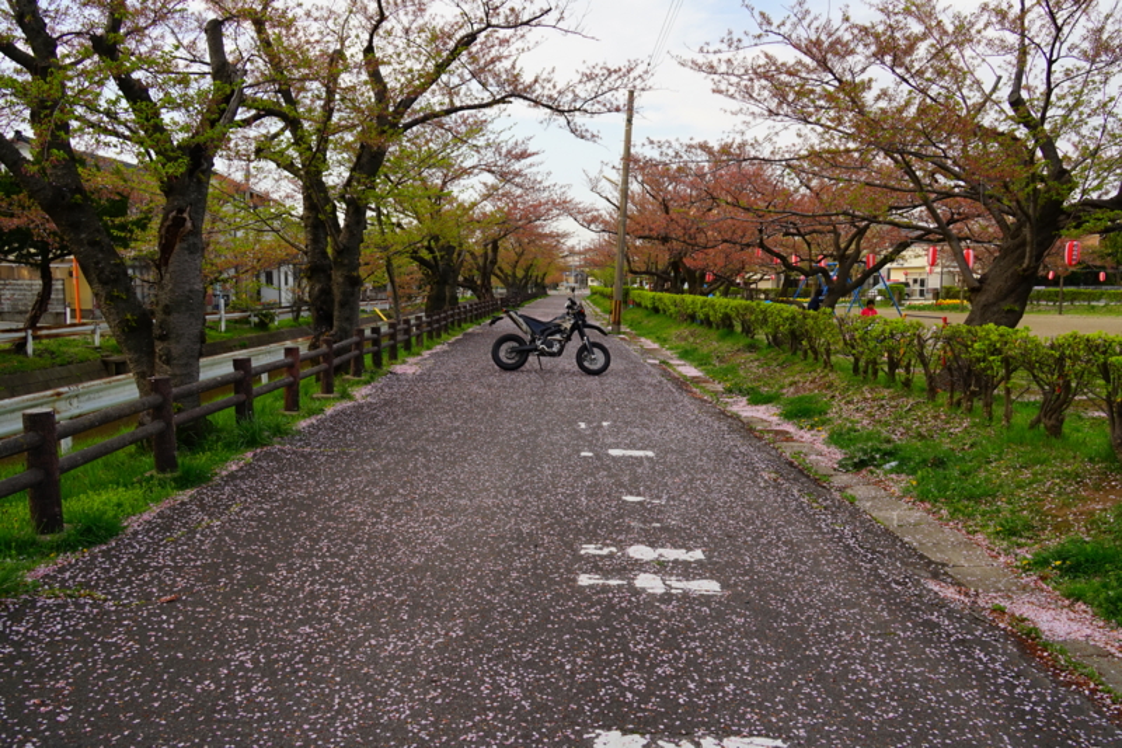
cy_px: 374
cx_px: 561
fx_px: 841
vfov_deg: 47.9
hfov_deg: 67.4
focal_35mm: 27
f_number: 7.1
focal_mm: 18
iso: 100
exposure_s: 1/80
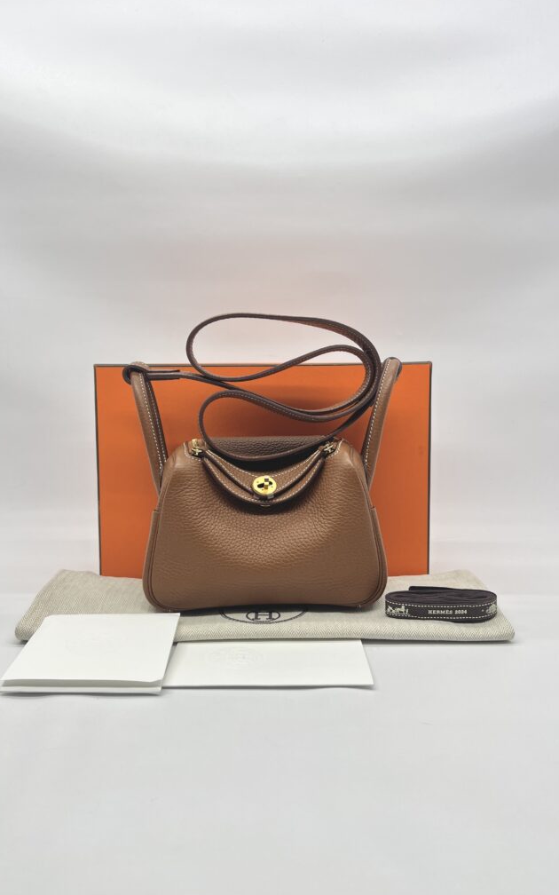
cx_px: 263
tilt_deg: -5.2
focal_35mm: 28
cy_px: 448
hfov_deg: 44.5
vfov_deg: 66.5
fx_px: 683
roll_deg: -0.1
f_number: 1.5
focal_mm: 5.7
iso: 32
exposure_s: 1/138
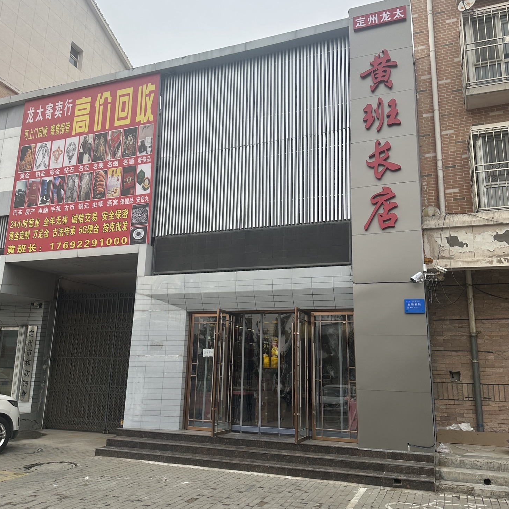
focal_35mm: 29
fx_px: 482
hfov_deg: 55.6
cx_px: 251
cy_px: 253
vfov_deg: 55.6
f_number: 1.78
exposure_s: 1/508
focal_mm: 6.86
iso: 80
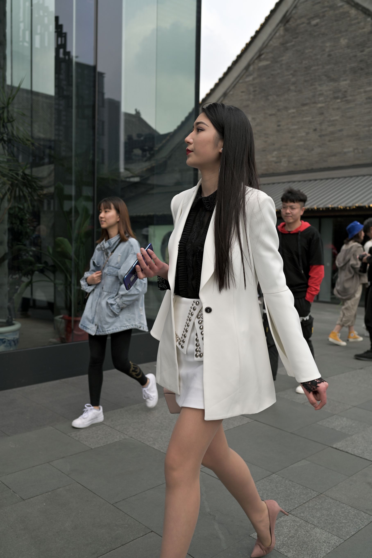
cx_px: 186
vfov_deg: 54.4
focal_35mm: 35
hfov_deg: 37.9
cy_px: 279
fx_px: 542
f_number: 4
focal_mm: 35
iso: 64
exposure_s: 1/640
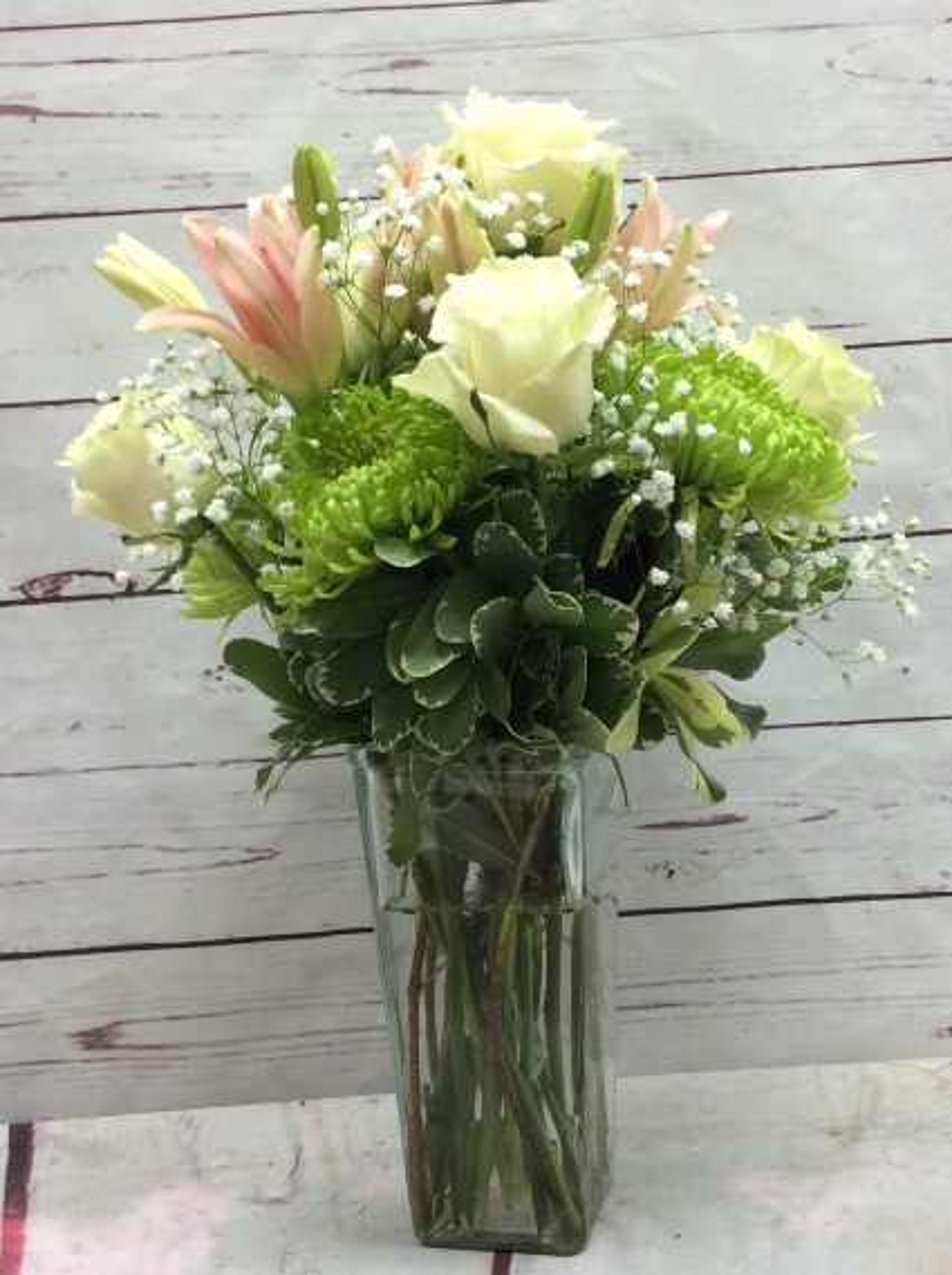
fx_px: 1177
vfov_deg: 56.9
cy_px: 638
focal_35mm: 32
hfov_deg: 44.1
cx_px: 476
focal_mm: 3.3
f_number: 2.4
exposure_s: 1/30
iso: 32
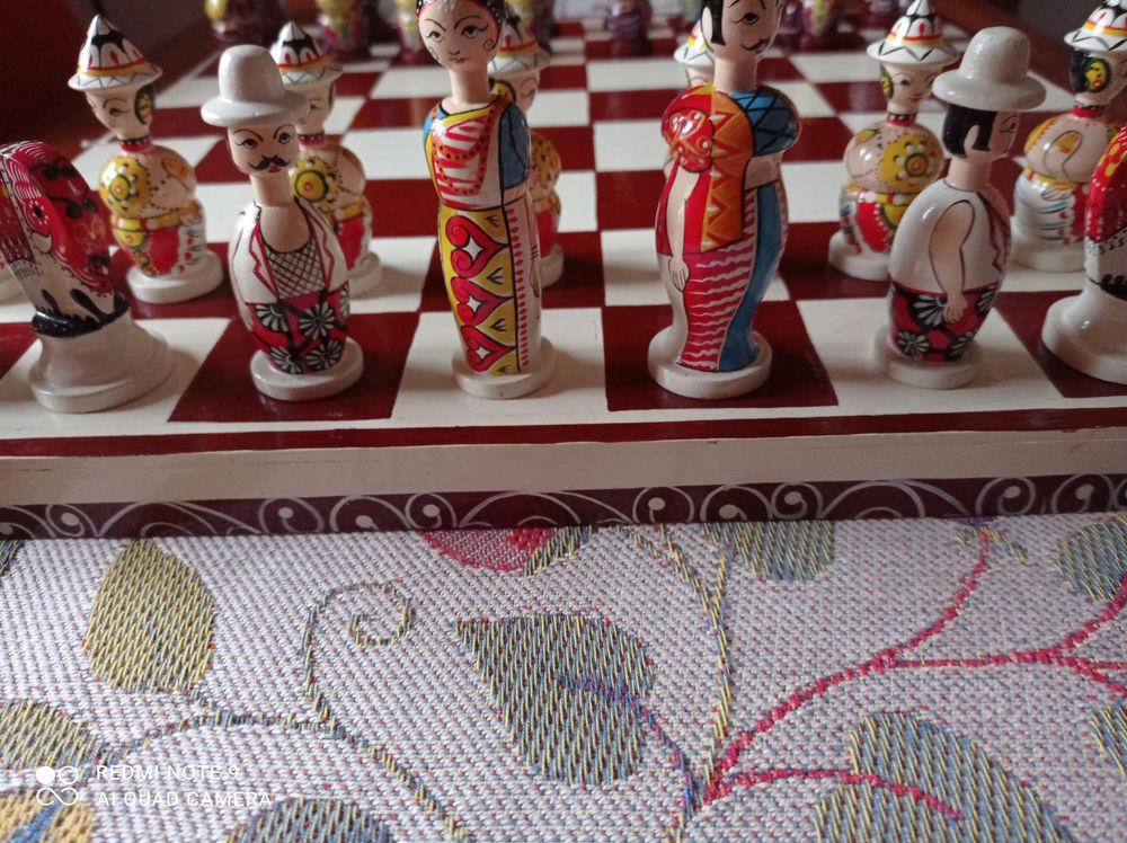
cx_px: 564
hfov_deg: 63.5
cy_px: 422
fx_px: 911
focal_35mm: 28
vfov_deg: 49.7
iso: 758
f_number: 1.79
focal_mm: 4.74
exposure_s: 1/20
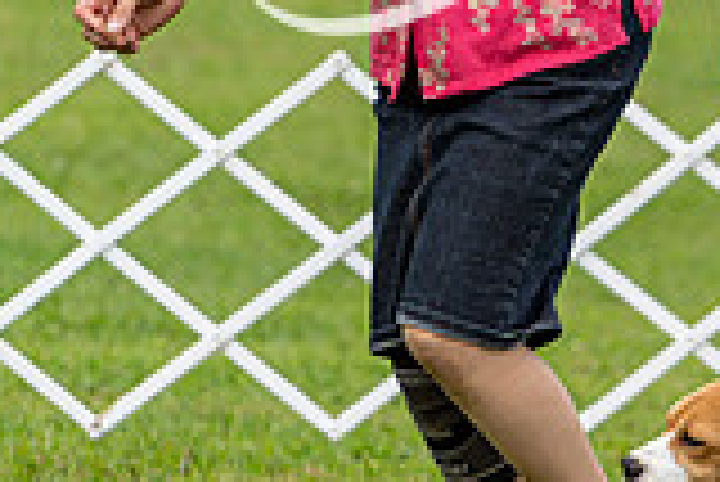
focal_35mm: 712
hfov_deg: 2.9
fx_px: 14253
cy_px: 115
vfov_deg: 1.9
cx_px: 882
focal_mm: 197
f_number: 4
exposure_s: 1/1000
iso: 200
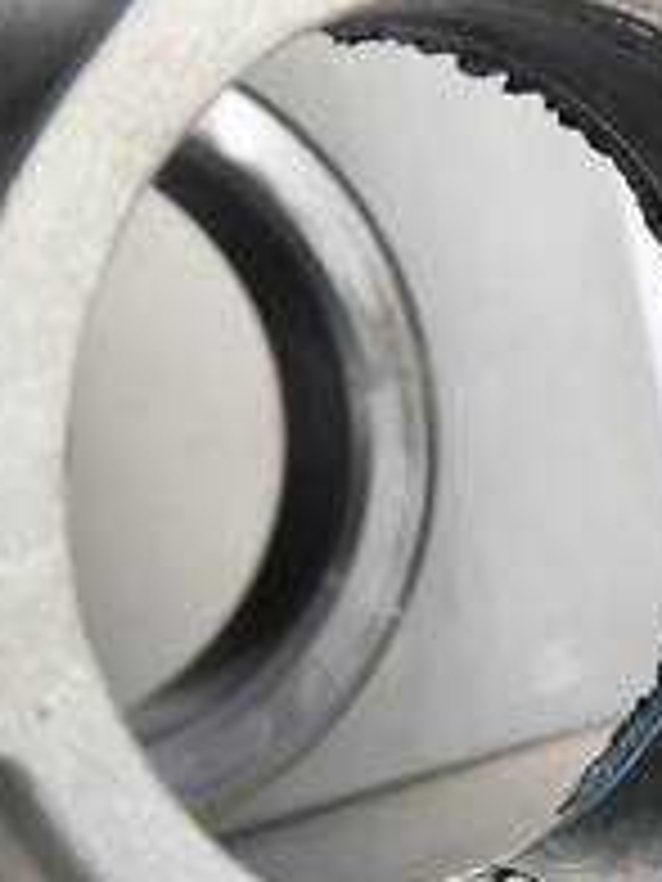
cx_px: 761
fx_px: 2244
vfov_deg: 22.2
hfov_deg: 16.2
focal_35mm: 88
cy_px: 585
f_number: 4
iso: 1600
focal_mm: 18
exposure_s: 1/60
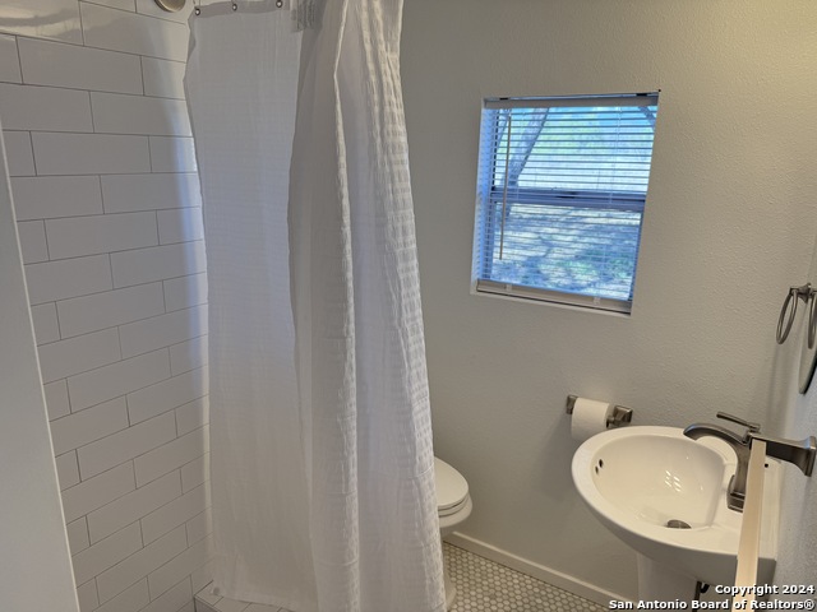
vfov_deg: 56.8
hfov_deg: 71.6
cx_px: 408
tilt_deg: -14.1
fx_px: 566
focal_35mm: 24
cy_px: 306
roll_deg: -1.6
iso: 100
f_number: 1.78
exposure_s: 1/368
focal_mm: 6.76
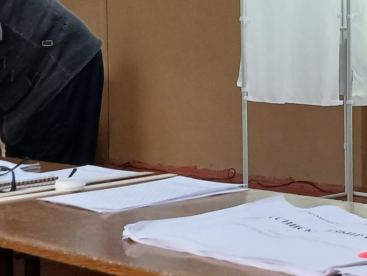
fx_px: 1071
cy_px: 28
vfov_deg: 14.5
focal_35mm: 101
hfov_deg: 18.6
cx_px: 410
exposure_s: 1/33
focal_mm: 3.98
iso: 200
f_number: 1.8
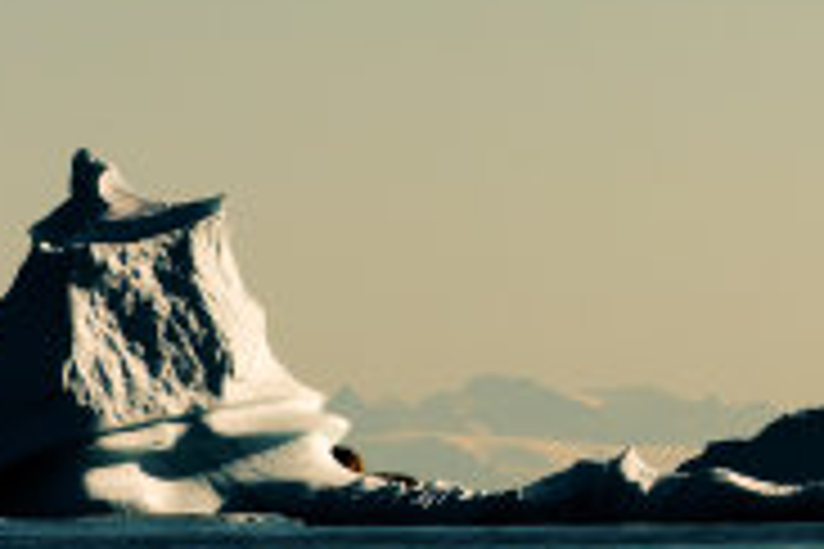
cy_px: -18
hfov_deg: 3.3
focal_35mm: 626
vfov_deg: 2.2
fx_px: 14320
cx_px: 1274
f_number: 8
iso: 280
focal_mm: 125
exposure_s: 1/3200
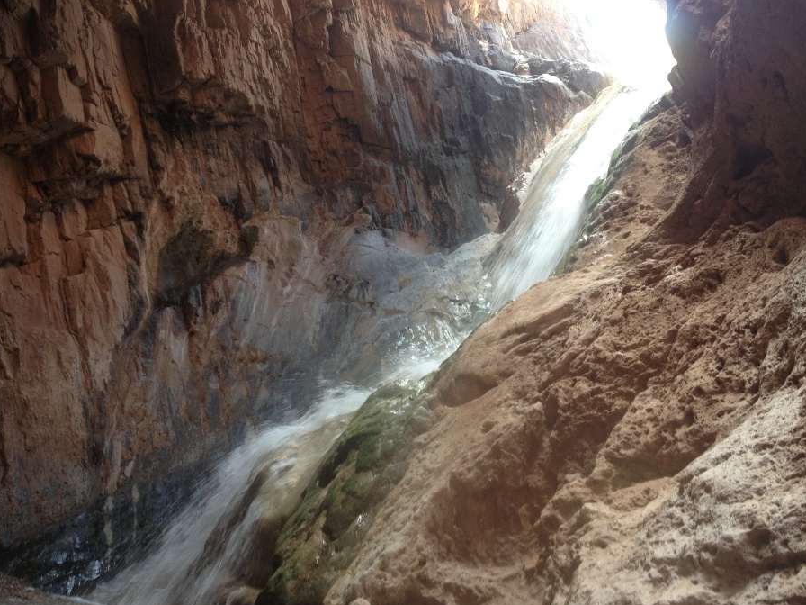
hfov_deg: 46.8
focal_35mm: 40
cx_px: 426
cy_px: 286
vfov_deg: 35.9
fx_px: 931
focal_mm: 4.28
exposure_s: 1/30
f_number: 2.4
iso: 50
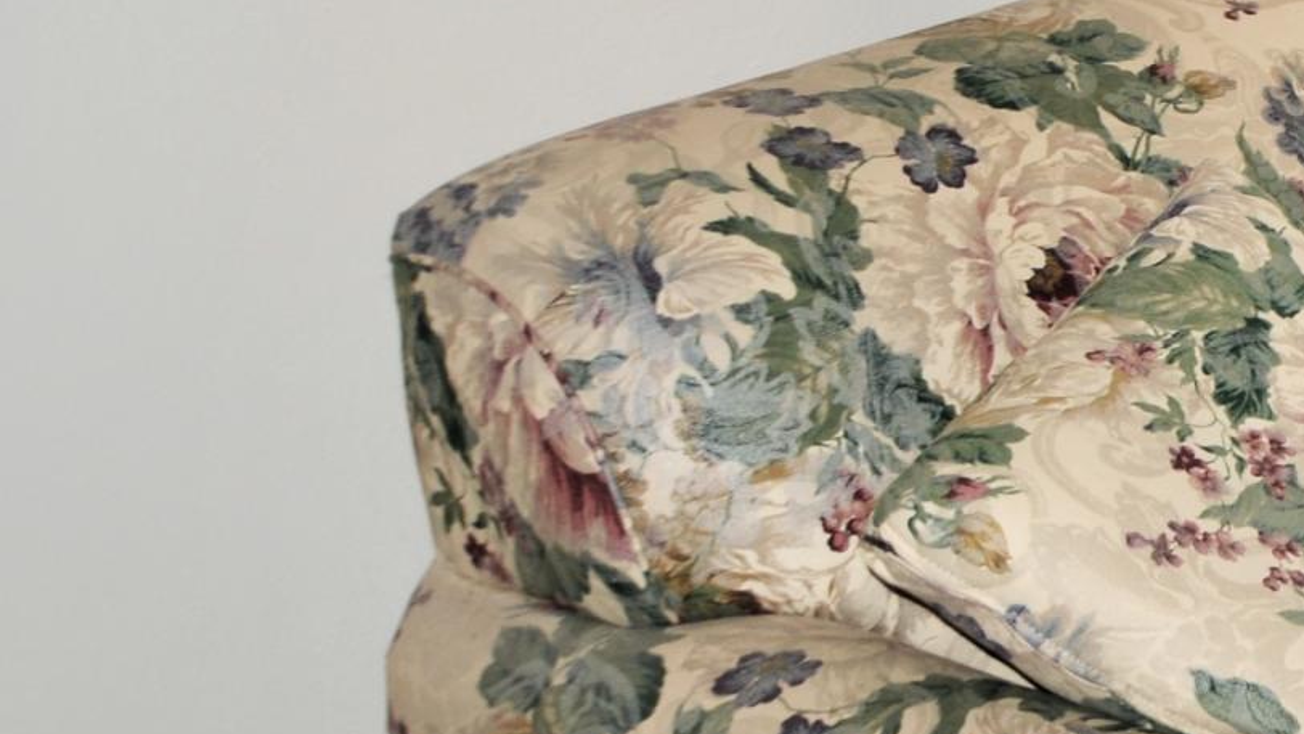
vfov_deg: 8.5
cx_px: 2332
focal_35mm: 139
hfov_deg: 13.8
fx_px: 4807
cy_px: -422
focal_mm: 24
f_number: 3.8
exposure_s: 1/60
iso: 100
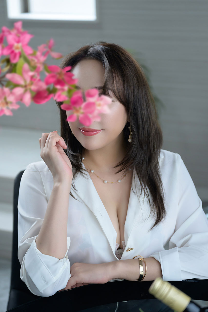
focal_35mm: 85
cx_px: 104
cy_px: 156
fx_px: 737
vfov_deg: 23.9
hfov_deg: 16.1
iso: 800
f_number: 2.8
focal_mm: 57
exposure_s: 1/100
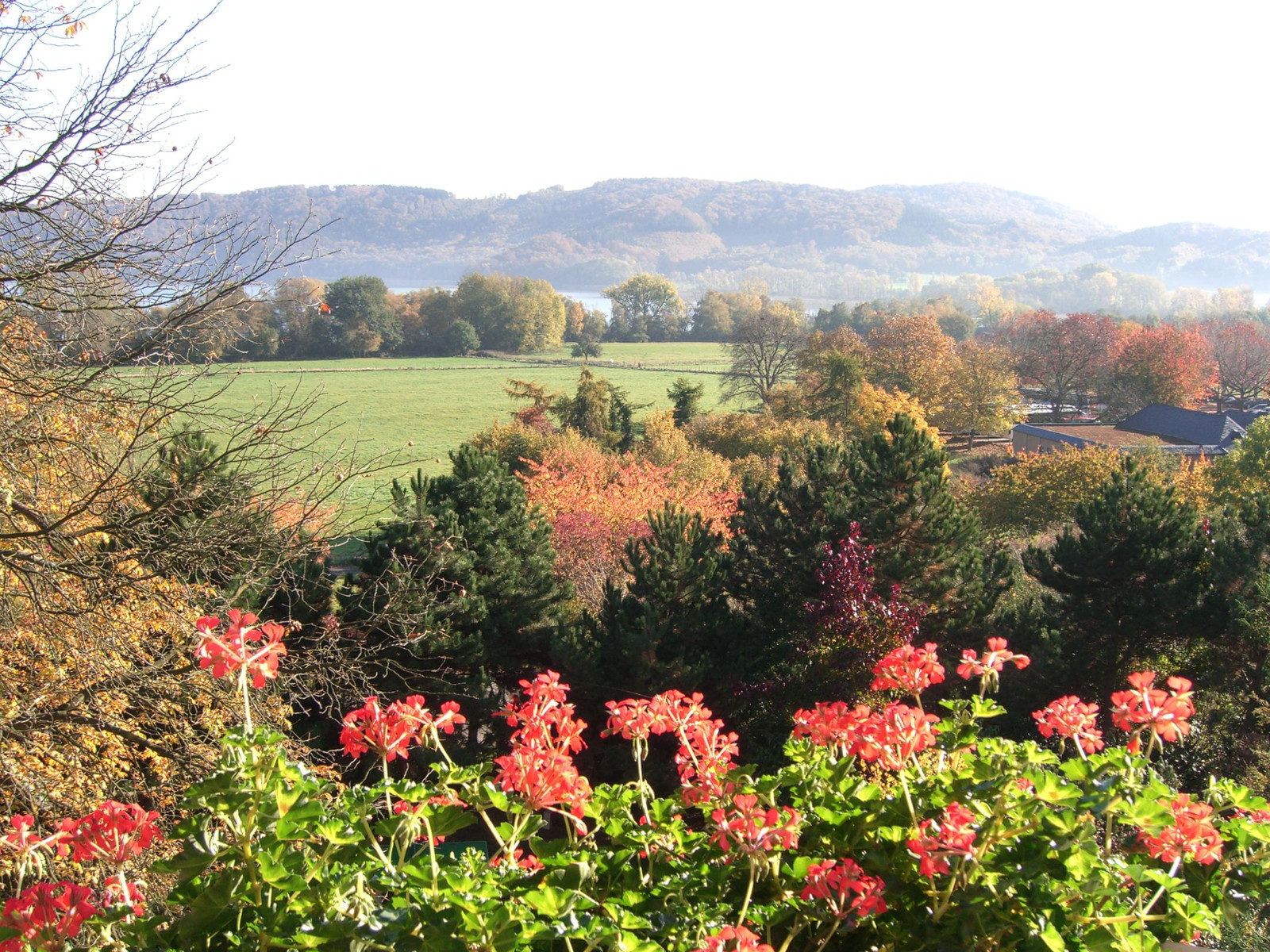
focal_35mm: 38
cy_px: 476
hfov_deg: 49.0
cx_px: 635
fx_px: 1394
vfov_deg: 37.7
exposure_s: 1/50
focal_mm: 7.9
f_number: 8
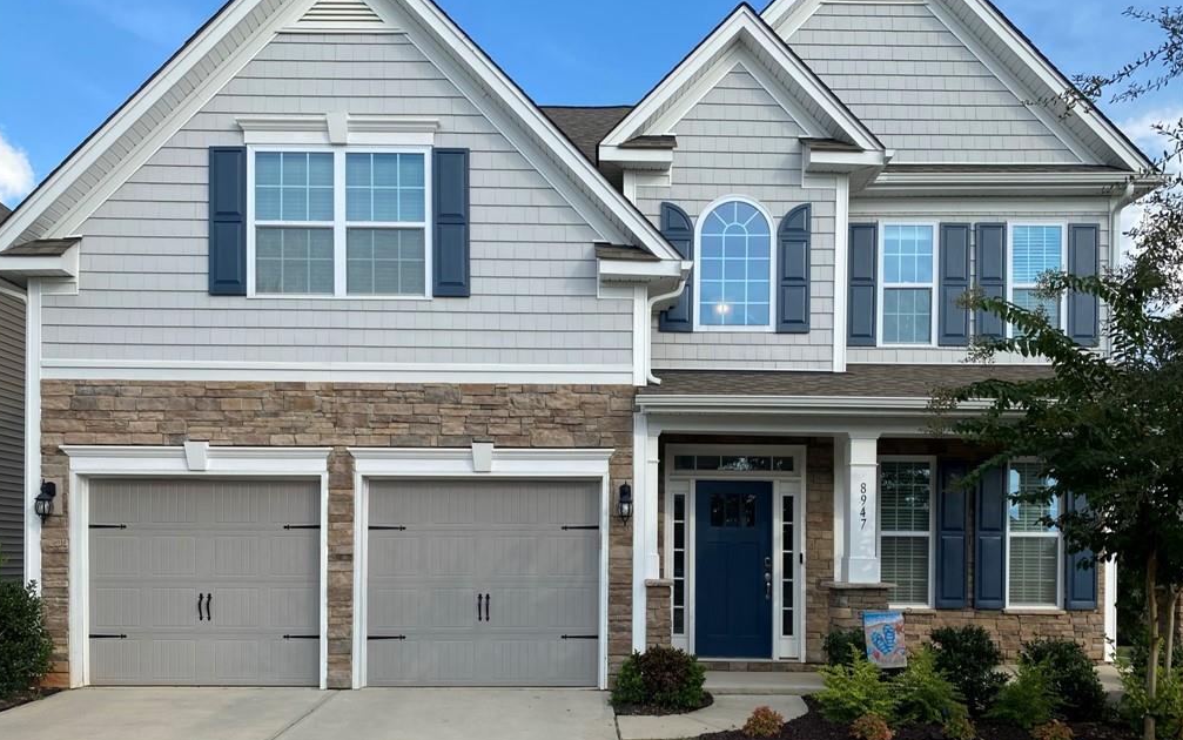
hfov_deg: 66.5
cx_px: 585
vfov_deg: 44.6
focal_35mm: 28
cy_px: 380
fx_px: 903
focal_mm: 4.25
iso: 32
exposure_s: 1/1608
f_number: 1.8
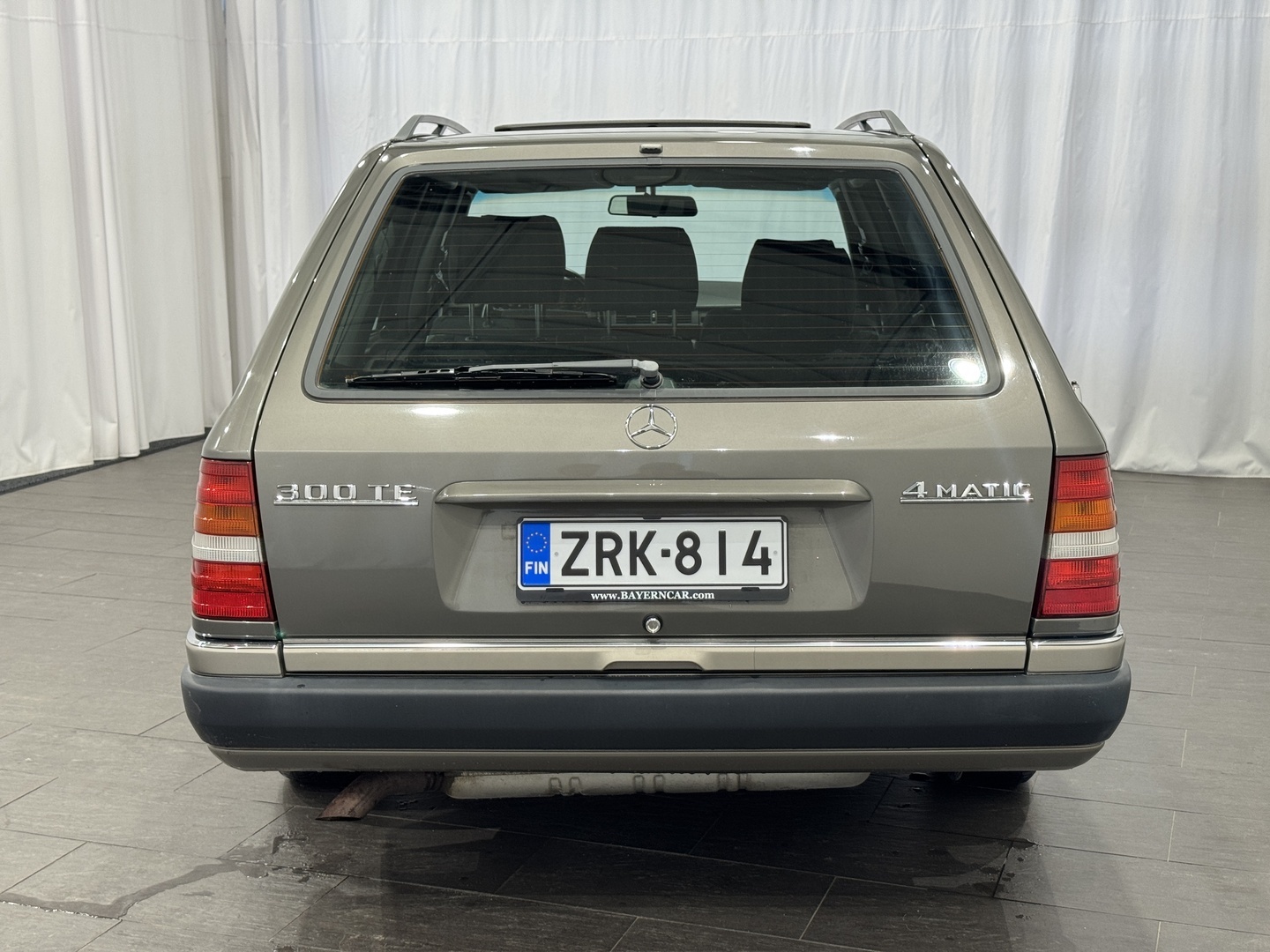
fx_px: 1761
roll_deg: +0.4
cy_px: 476
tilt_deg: -10.7
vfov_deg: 30.3
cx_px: 635
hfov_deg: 39.7
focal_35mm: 48
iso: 50
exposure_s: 1/50
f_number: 1.78
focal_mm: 6.76
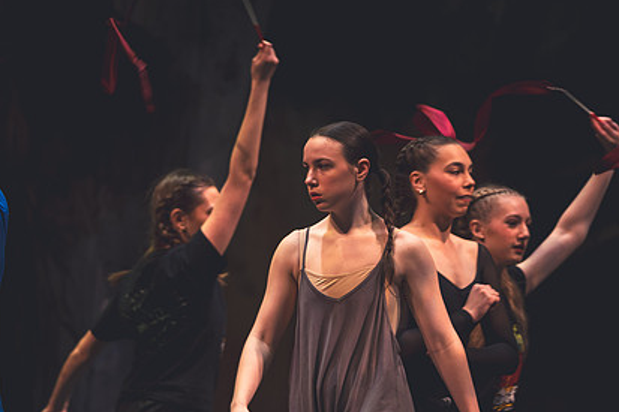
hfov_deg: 7.3
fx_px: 4829
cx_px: 231
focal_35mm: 281
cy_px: 284
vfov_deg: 4.9
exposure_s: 1/250
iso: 1400
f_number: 2.8
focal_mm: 200
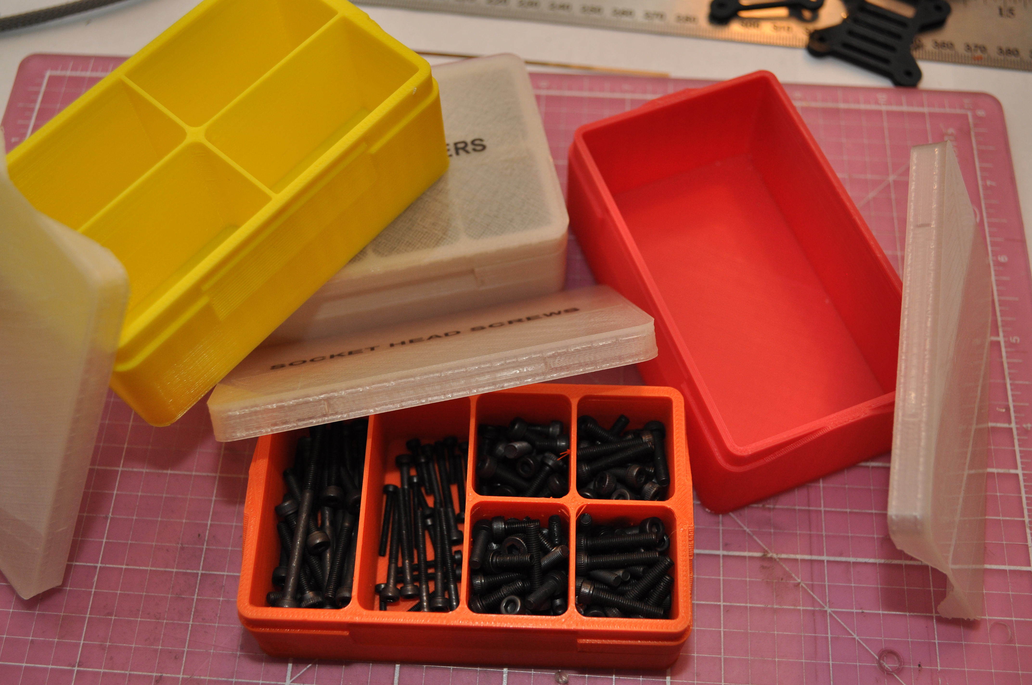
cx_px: 516
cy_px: 342
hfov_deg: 46.4
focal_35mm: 42
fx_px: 1203
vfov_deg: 31.8
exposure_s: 1/60
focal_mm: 28
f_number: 5
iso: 400
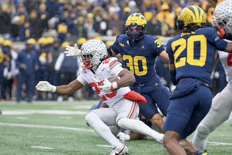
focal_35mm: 300
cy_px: 78
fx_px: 1932
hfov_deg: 6.9
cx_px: 116
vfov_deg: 4.6
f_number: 2.8
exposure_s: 1/1000
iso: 800
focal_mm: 200
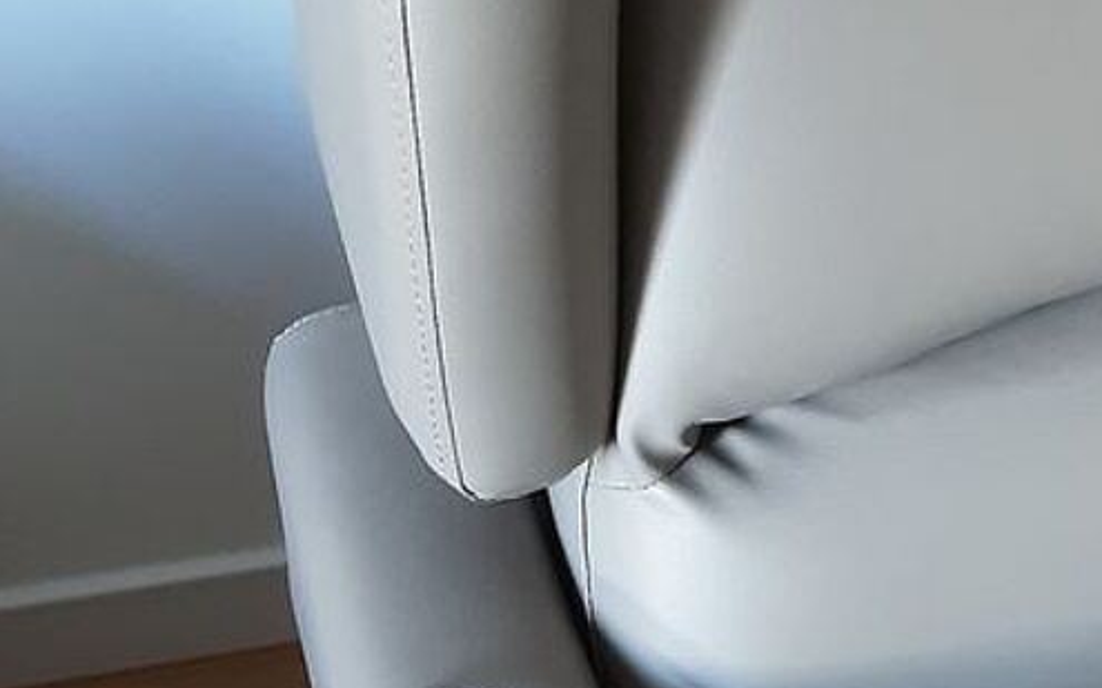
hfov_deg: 24.7
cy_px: 620
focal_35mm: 80
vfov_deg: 16.1
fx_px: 2402
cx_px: 1095
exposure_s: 1/25
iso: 250
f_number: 1.9
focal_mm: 2.9
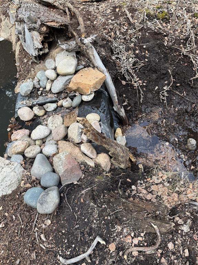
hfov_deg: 56.8
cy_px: 132
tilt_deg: -53.5
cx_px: 99
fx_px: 183
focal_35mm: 24
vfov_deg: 71.6
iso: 64
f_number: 1.78
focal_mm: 6.76
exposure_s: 1/285
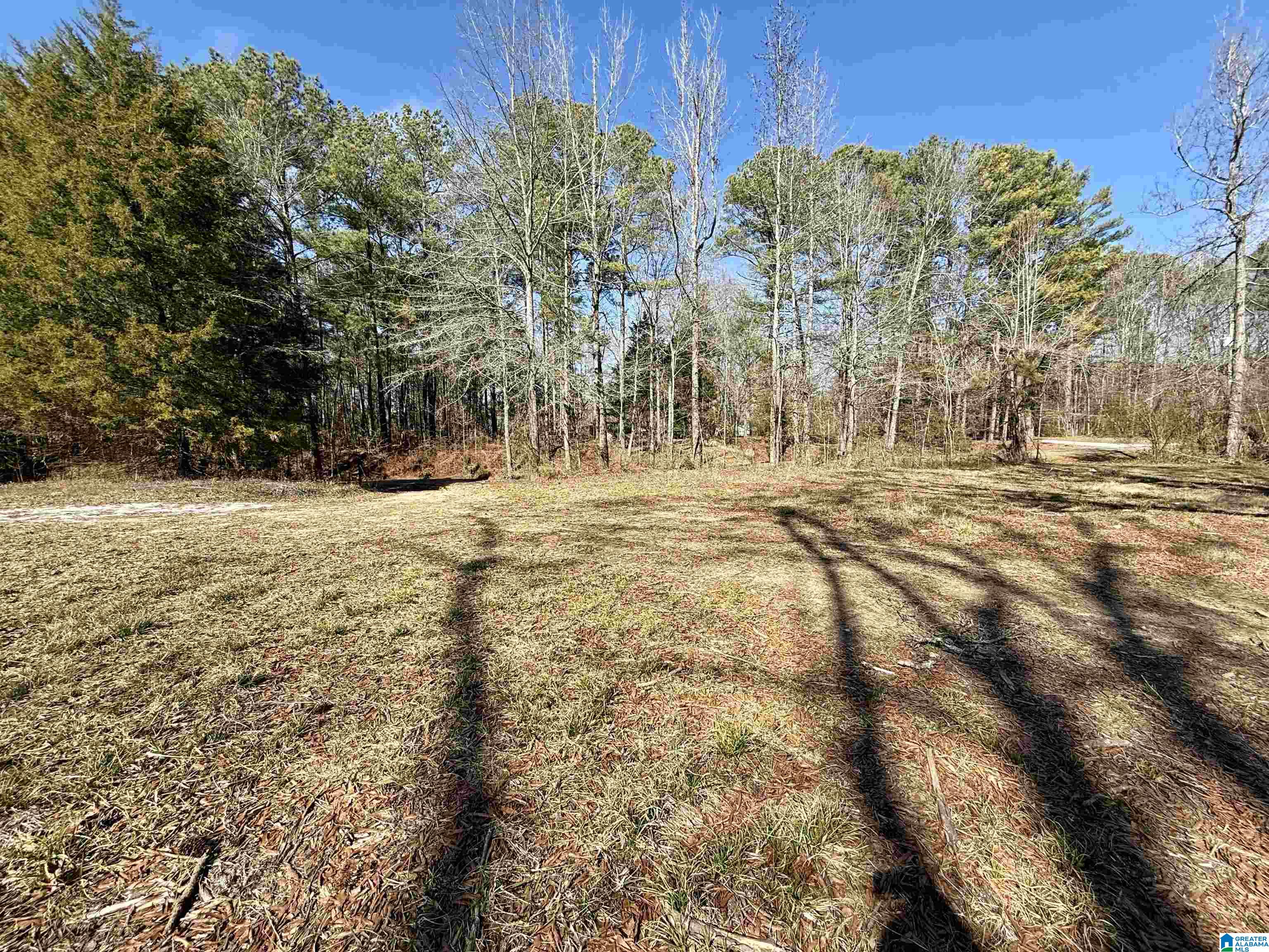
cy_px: 476
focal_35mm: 14
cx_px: 634
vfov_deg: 85.7
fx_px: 513
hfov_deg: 102.1
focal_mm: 2.22
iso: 50
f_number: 2.2
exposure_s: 1/1167
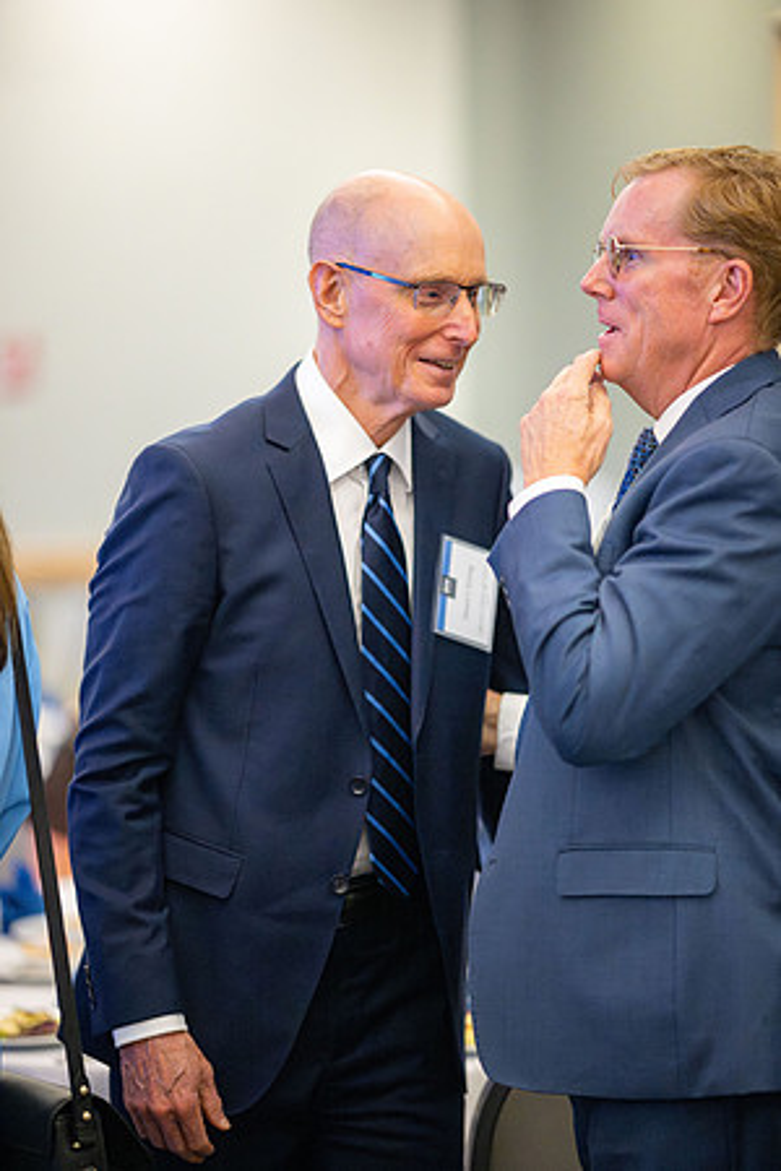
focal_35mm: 105
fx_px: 3417
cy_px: 586
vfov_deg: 19.5
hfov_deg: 13.0
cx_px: 390
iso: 6400
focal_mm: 105
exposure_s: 1/500
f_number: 1.4
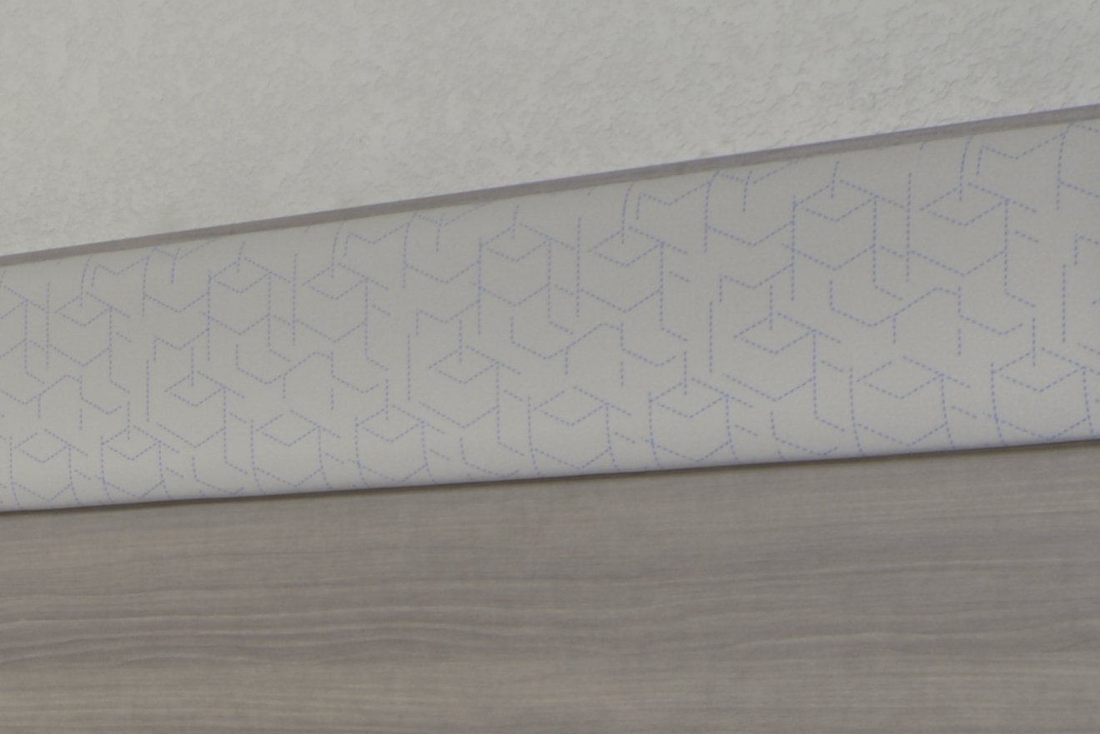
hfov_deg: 15.2
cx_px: -1148
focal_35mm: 106
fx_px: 3239
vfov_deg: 10.8
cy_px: 1811
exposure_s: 1/60
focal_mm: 19
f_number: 11
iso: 100
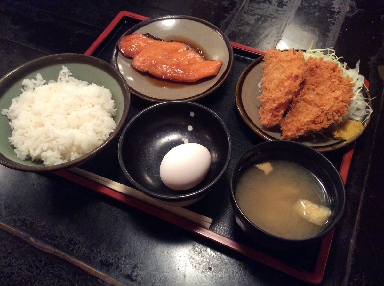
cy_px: 143
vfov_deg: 44.0
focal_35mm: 32
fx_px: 354
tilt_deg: -56.9
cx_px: 192
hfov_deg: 56.9
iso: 250
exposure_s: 1/24
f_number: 2.4
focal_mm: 3.3
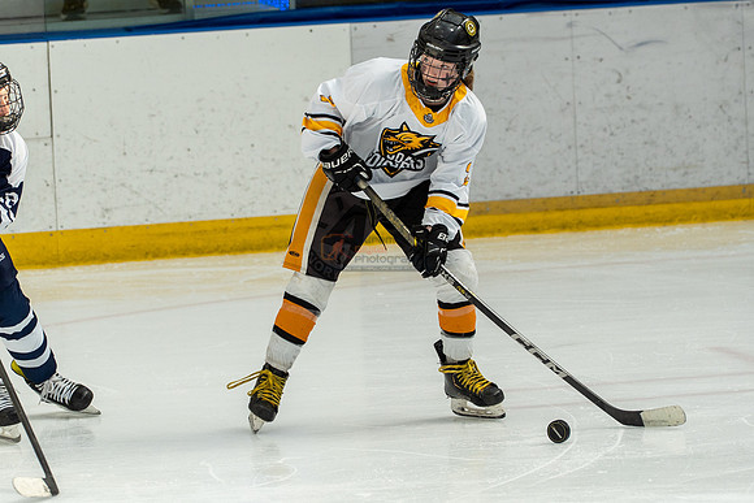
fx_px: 5769
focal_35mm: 275
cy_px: 300
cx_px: 353
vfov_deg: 5.0
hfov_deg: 7.5
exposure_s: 1/1600
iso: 800
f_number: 3.5
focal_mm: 150
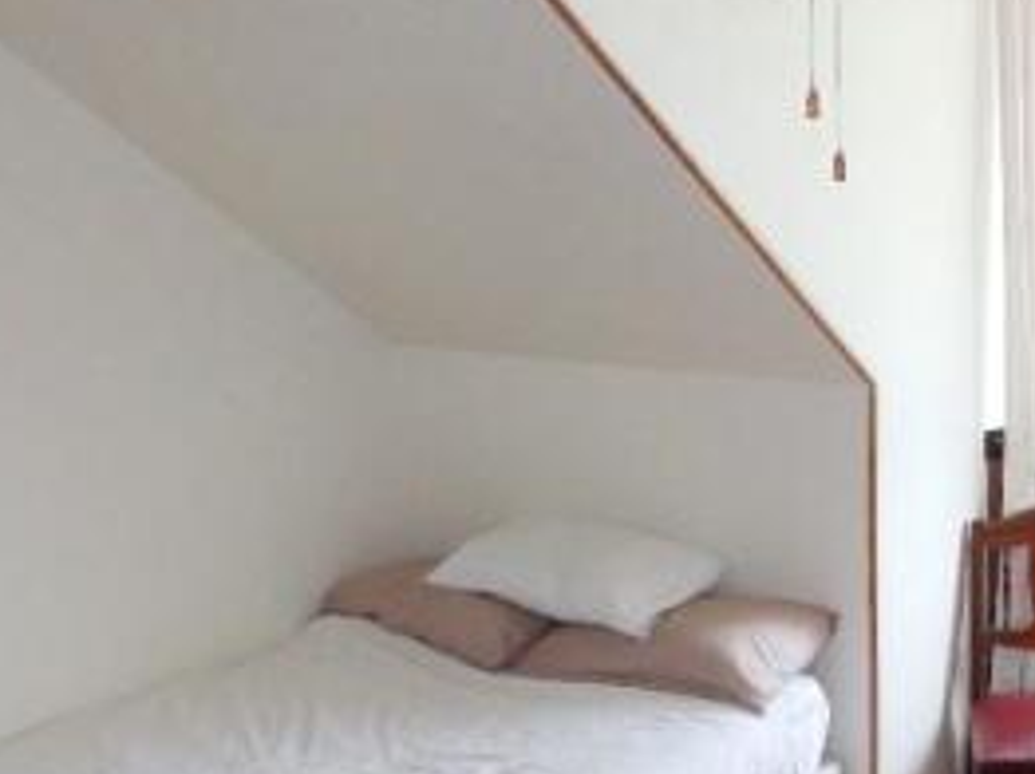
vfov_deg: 27.3
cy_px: 835
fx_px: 1464
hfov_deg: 37.8
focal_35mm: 49
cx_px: 796
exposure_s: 1/30
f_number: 3.4
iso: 400
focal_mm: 4
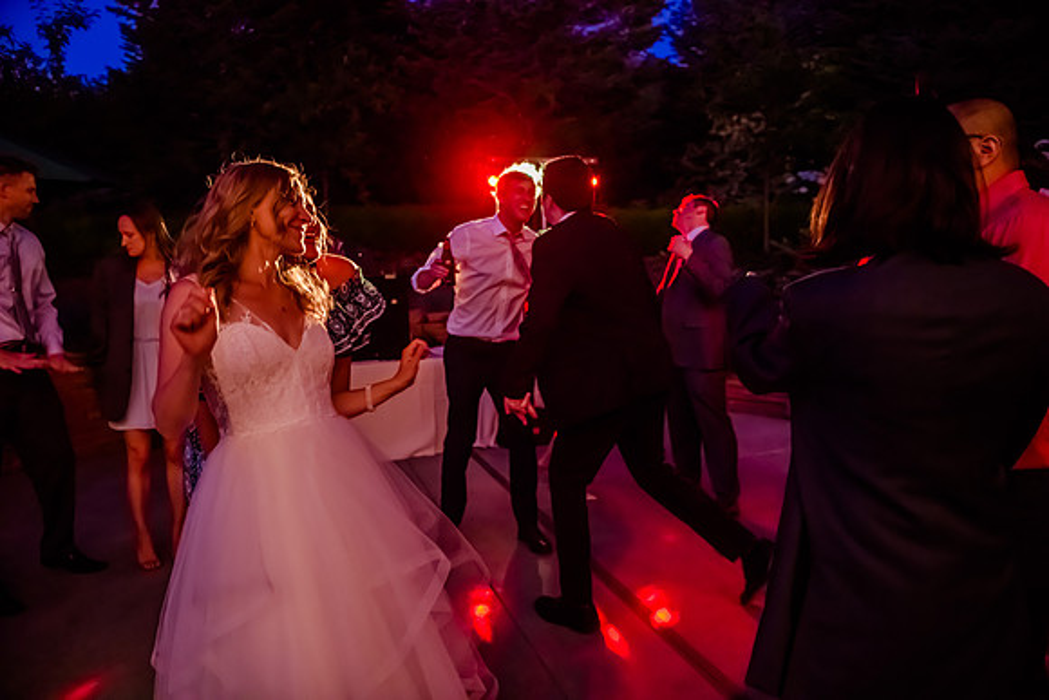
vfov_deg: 53.2
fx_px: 699
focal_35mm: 24
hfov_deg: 73.7
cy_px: 350
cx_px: 524
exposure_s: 1/100
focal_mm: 24
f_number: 2.8
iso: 8000
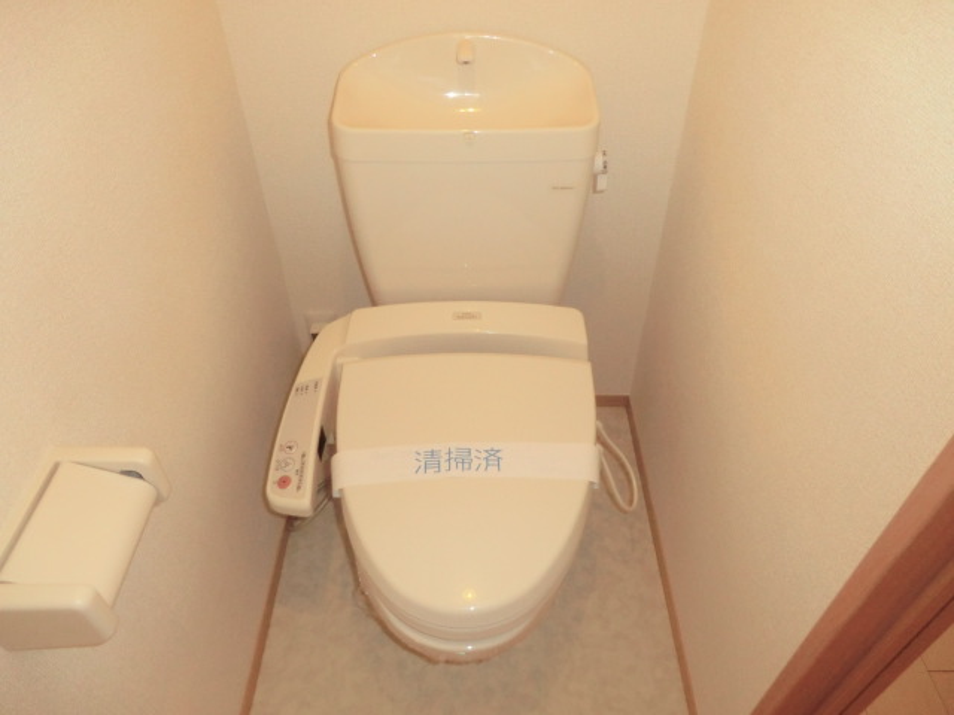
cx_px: 477
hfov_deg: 71.6
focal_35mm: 24
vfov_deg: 56.8
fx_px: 661
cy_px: 358
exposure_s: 1/50
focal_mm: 4.3
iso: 400
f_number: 3.2
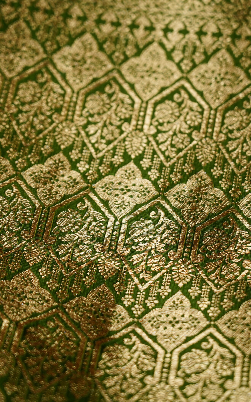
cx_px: 132
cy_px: 164
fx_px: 1423
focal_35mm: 130
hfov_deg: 10.1
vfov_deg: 16.1
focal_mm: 105
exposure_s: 1/200
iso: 500
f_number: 4
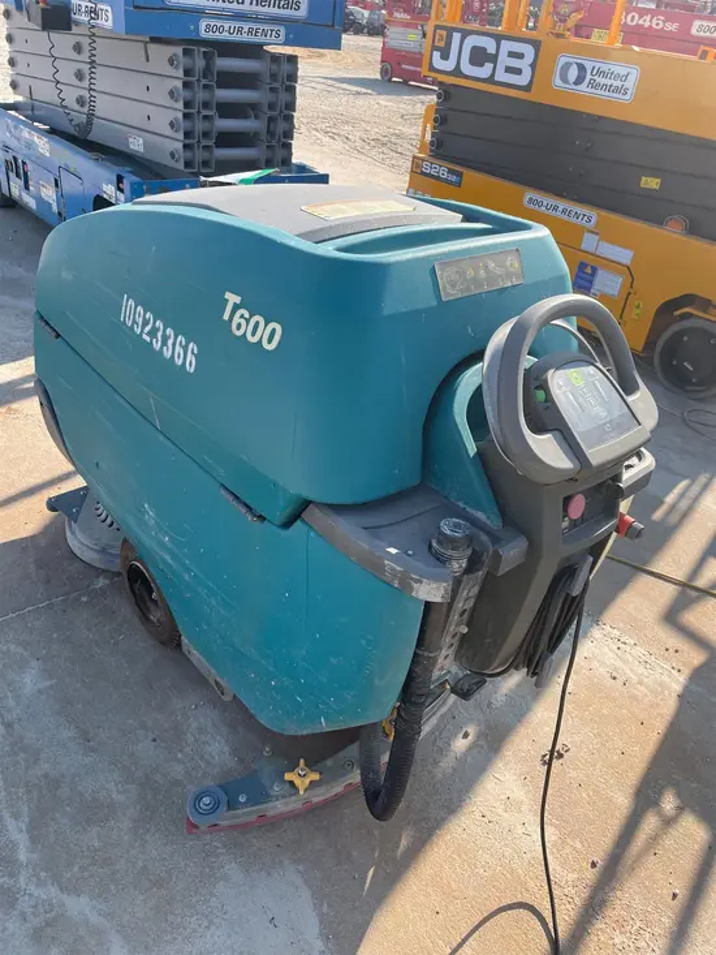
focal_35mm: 26
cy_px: 478
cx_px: 358
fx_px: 717
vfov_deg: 67.3
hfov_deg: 53.1
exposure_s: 1/1289
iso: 32
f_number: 1.6
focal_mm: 4.2
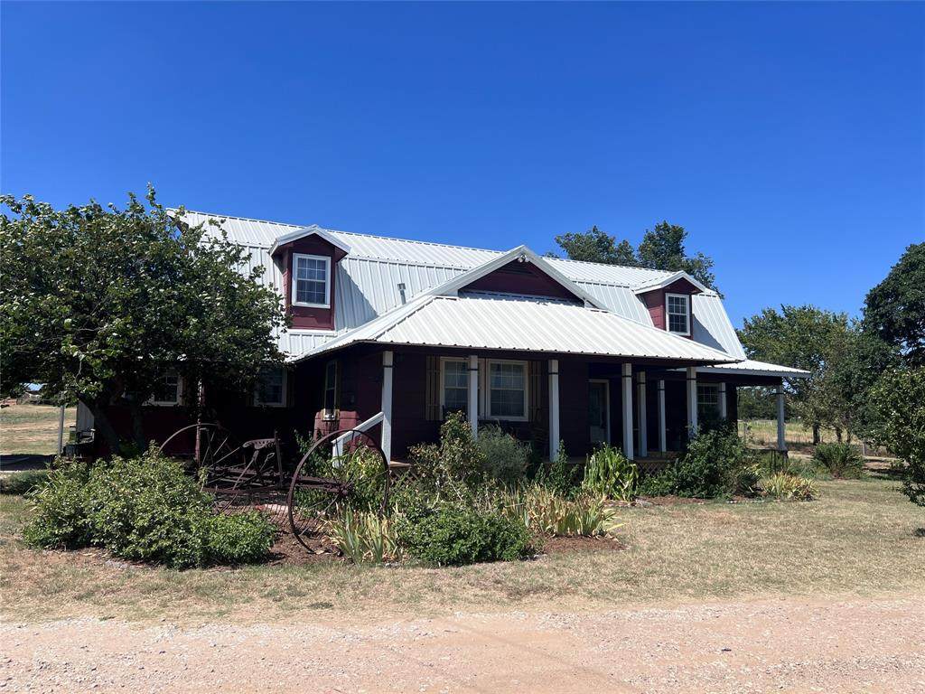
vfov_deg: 53.1
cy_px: 347
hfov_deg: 67.3
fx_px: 695
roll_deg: -0.6
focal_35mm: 26
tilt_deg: +6.6
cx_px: 462
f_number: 1.5
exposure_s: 1/5319
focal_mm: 5.7
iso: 50
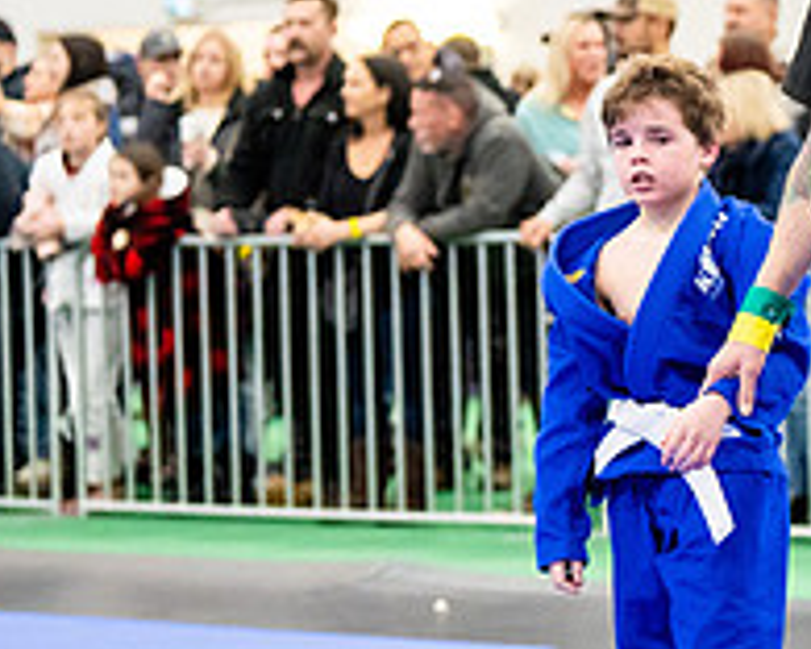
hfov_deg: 9.7
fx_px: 4680
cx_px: 1077
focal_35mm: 195
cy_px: 193
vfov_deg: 7.9
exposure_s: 1/500
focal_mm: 70
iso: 5000
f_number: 2.8
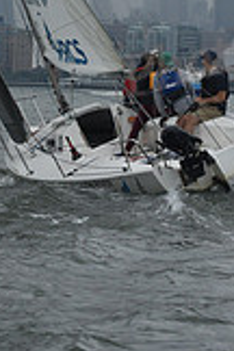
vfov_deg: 8.0
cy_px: -260
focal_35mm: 251
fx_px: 2447
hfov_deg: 5.5
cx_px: 12
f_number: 9
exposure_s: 1/800
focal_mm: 70
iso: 400
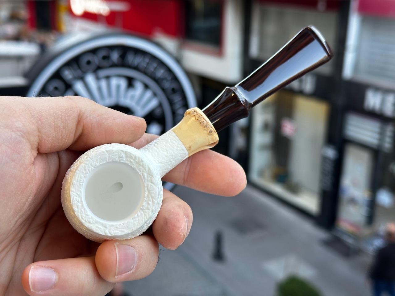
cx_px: 198
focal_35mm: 48
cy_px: 148
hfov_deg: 39.7
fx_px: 548
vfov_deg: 30.3
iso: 50
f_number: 1.78
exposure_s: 1/100
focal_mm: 6.86
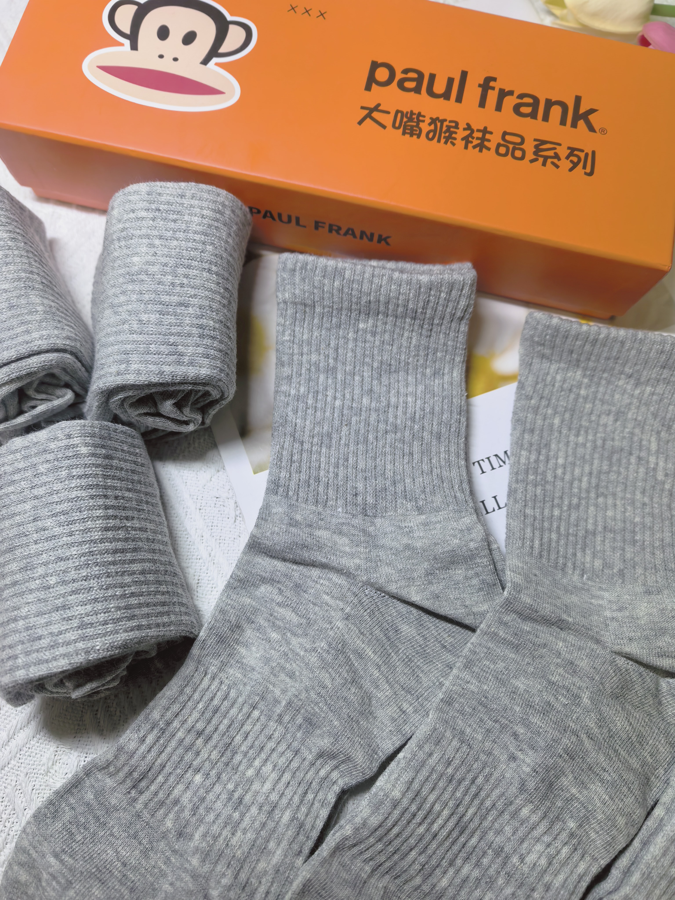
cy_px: 450
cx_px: 338
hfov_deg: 56.8
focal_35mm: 24
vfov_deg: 71.6
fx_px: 624
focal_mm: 8.5
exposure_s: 1/100
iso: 125
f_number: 2
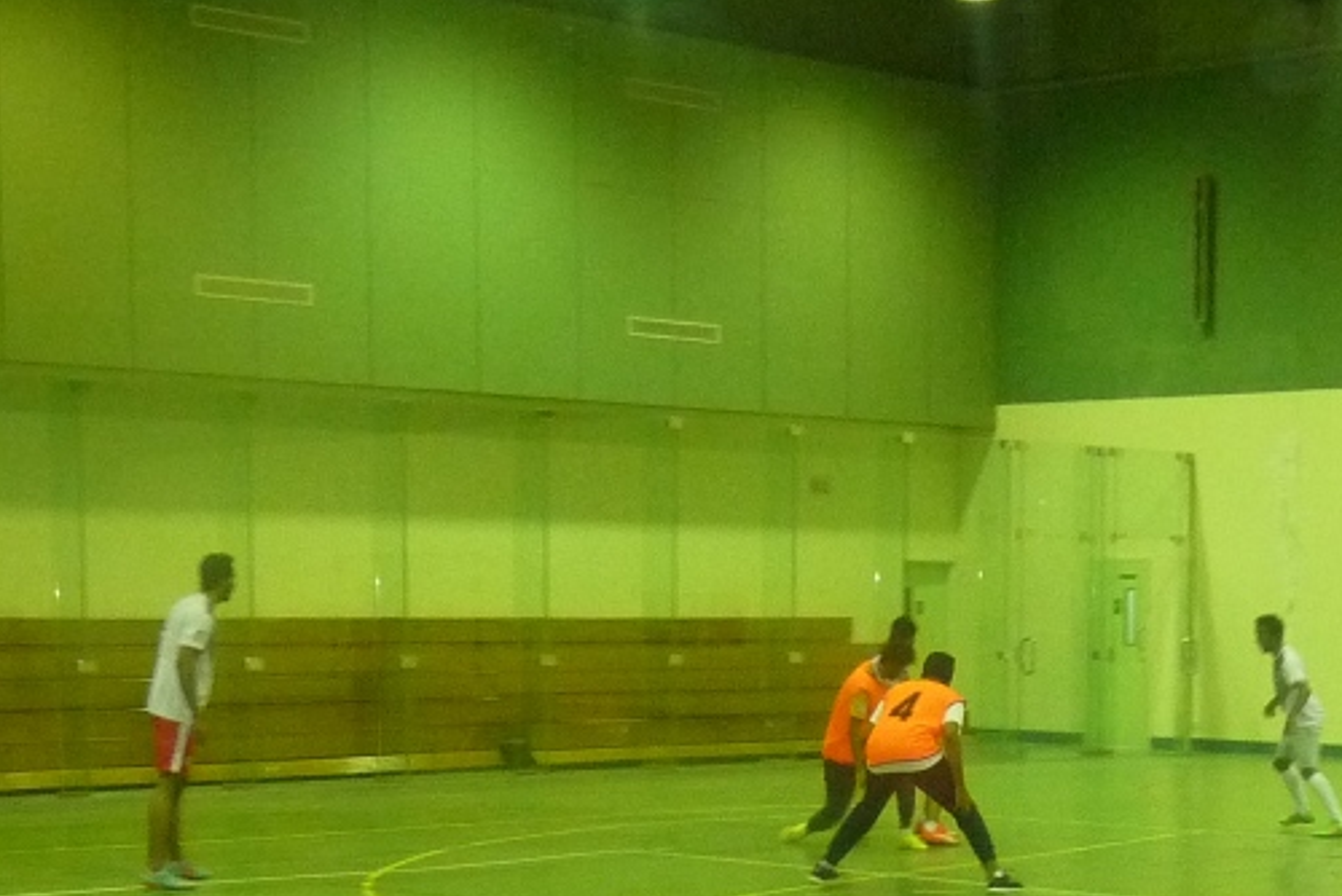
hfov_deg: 24.2
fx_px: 3096
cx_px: 1028
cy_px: 920
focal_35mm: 83
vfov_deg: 16.1
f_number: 2.8
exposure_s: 1/30
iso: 400
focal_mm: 4.8
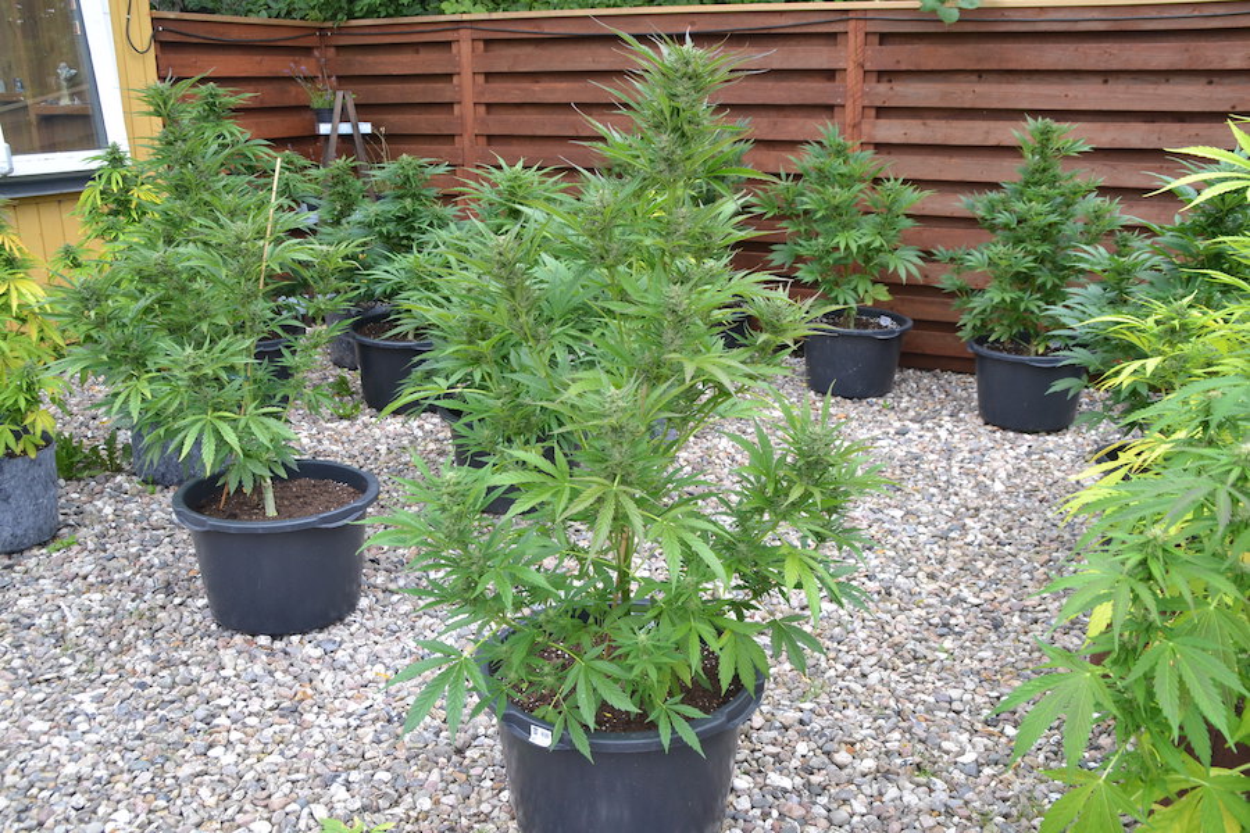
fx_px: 1146
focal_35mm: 33
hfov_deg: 57.2
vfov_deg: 40.0
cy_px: 416
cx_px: 625
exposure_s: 1/80
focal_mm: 22
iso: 400
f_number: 8
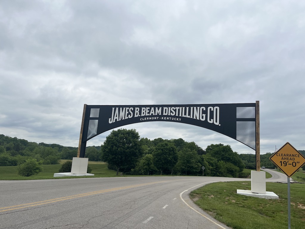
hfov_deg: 67.3
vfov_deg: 53.1
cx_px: 152
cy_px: 114
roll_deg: -3.8
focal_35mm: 26
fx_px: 229
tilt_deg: +9.8
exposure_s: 1/4854
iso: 50
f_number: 1.6
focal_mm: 5.1
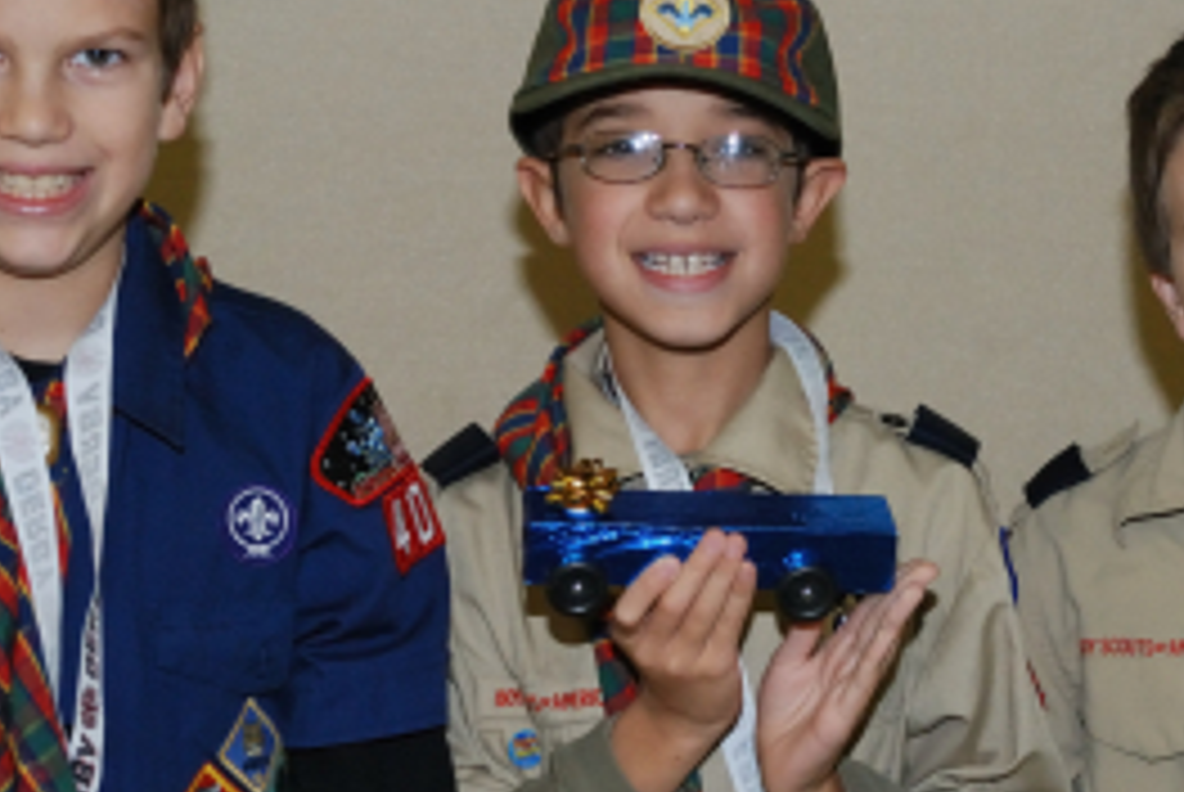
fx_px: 3128
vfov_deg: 14.4
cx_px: 657
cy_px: 482
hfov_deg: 21.4
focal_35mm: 95
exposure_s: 1/125
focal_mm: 26
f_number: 4
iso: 800
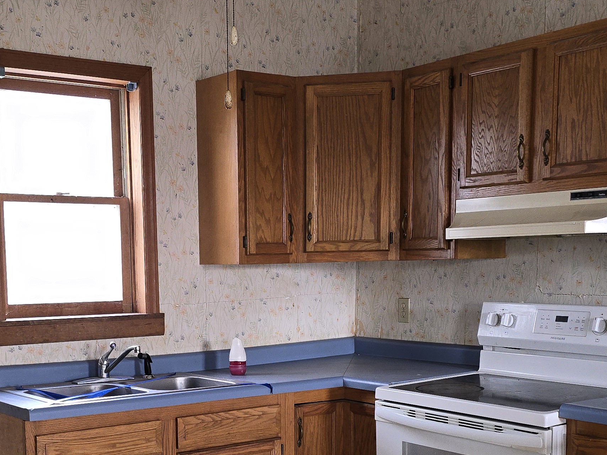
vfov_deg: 26.4
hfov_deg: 35.4
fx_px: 947
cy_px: 375
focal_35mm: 54
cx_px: 250
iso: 125
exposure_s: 1/60
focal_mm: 6.3
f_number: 1.7
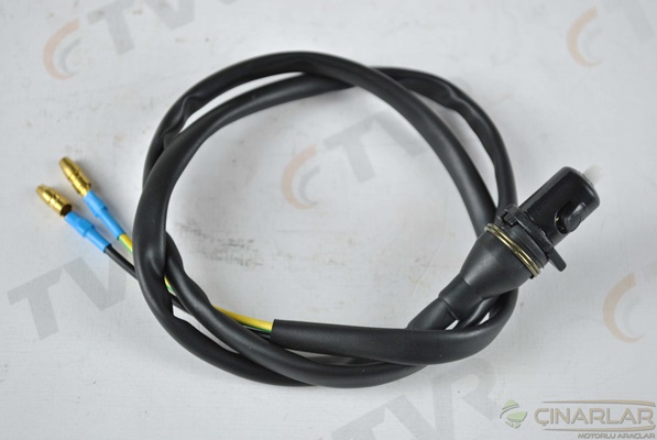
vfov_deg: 16.6
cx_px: 328
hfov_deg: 24.6
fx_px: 1508
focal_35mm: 82
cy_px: 220
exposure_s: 1/15
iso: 200
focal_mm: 55
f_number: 5.6
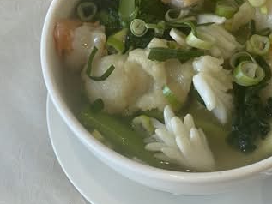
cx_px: 181
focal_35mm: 96
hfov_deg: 20.4
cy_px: 87
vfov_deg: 15.4
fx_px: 755
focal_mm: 6
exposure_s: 1/100
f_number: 2
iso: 100
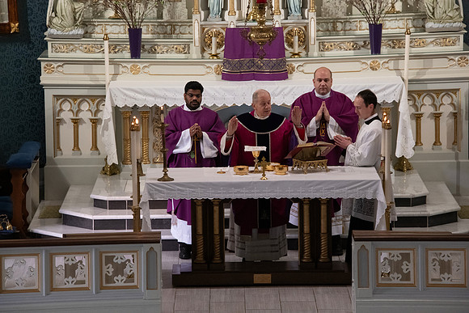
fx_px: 2345
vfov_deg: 7.6
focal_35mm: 180
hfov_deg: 11.4
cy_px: 156
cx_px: 234
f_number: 10
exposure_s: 1/60
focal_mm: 180
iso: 4000
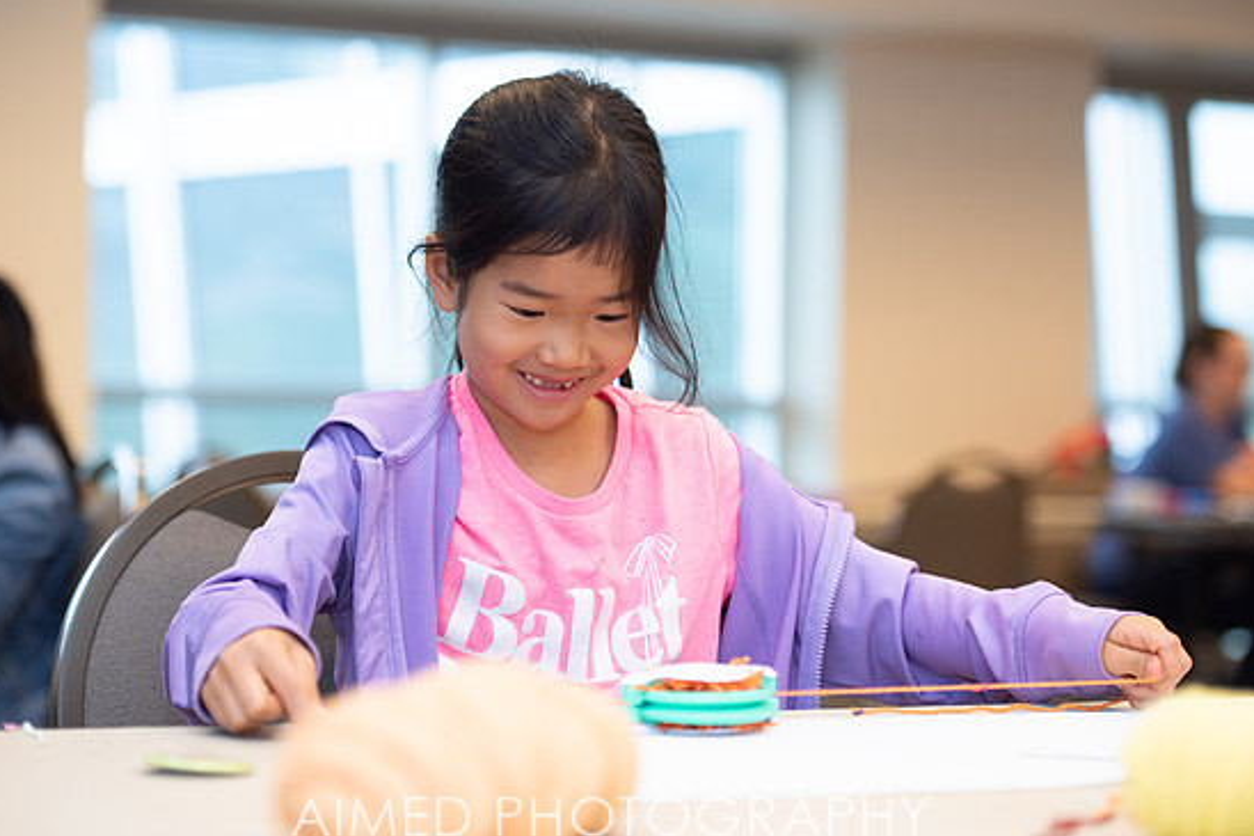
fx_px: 3134
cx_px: 613
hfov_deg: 22.6
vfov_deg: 15.2
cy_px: 418
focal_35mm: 90
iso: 320
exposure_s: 1/160
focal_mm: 85
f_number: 3.2
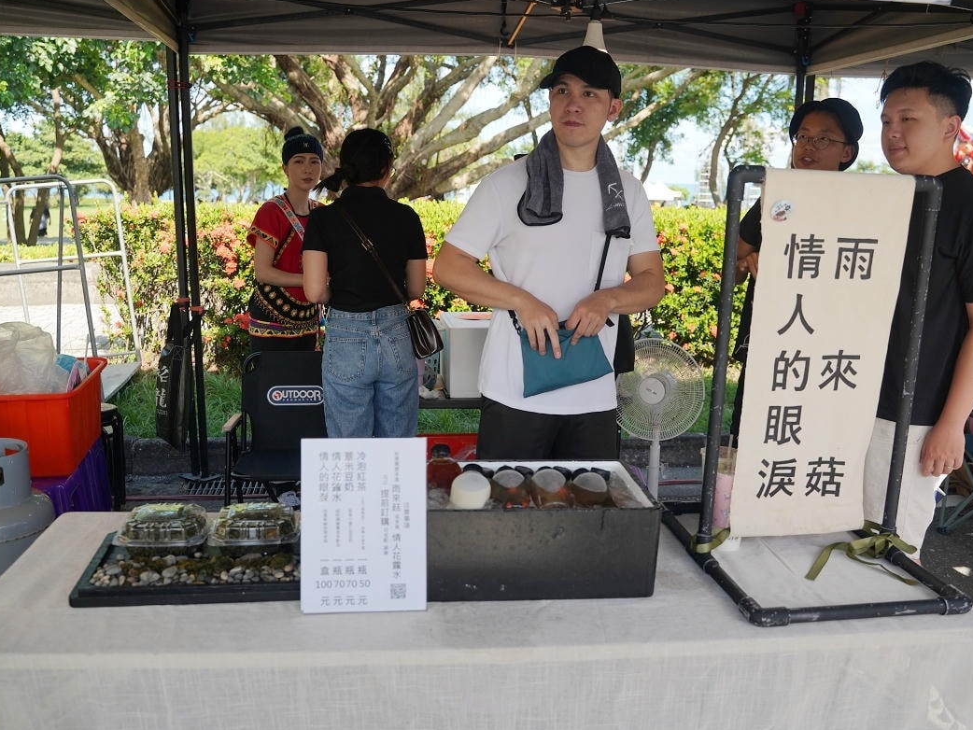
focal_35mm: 31
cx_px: 492
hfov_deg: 58.3
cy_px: 360
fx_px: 872
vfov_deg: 45.5
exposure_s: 1/160
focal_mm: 28
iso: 100
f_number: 4
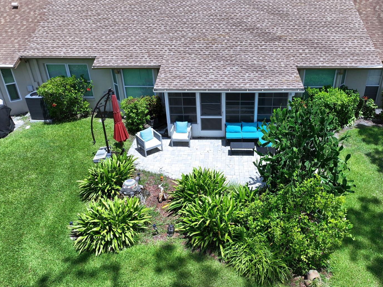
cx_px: 222
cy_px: 139
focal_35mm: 28
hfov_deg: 63.1
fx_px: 310
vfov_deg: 49.7
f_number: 3.2
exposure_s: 1/400
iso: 100
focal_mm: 12.29
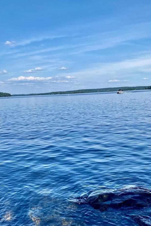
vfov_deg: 51.9
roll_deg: +2.0
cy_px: 114
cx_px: 82
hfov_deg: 35.9
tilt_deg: -5.5
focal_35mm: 37
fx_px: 233
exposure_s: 1/3125
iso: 32
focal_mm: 4.25
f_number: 1.8
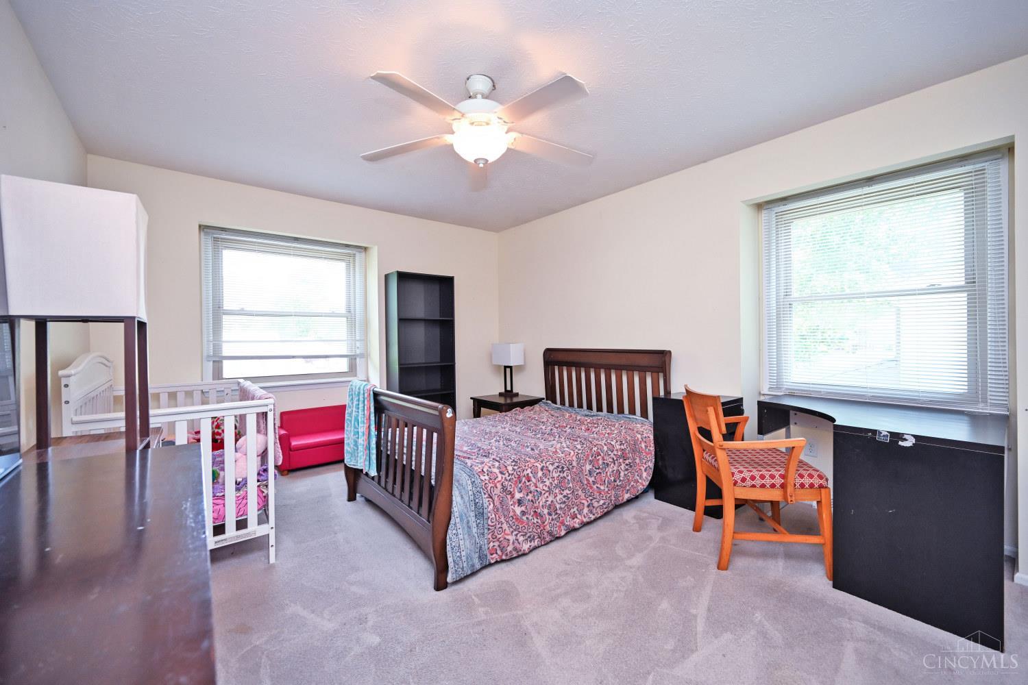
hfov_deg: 104.3
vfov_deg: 81.2
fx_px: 400
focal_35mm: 14
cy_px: 342
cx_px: 514
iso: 500
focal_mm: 14
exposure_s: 1/60
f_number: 4
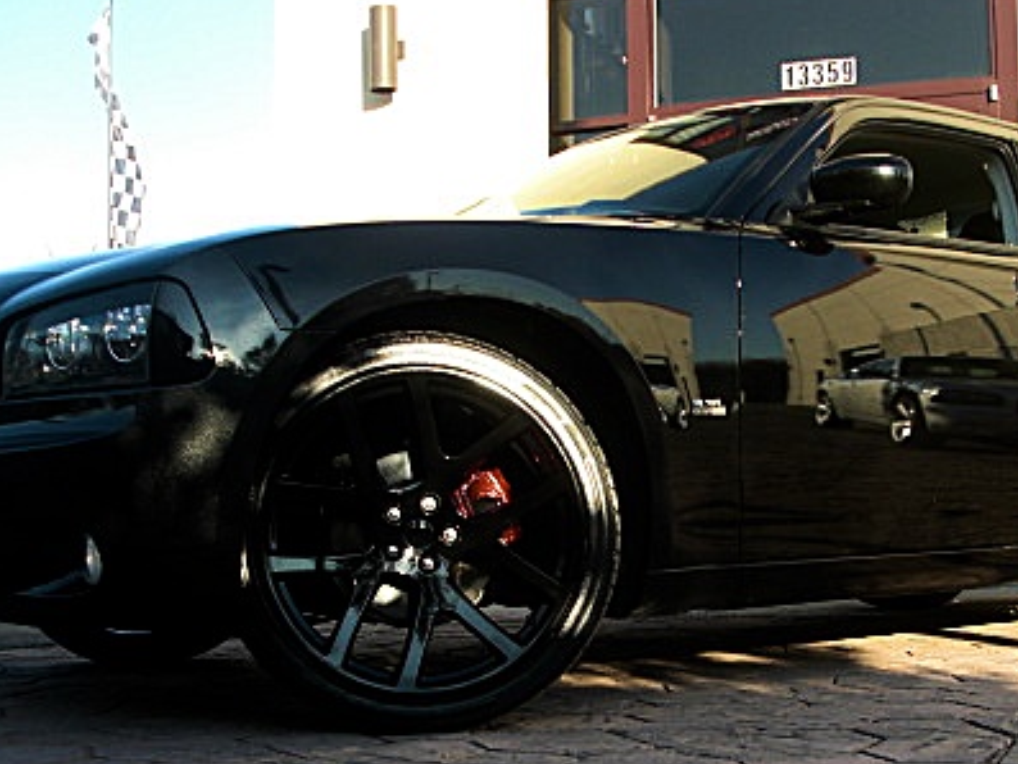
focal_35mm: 58
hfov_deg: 33.0
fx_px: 1706
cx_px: 644
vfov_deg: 25.0
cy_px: 544
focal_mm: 6.3
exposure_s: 1/200
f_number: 2.8
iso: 50
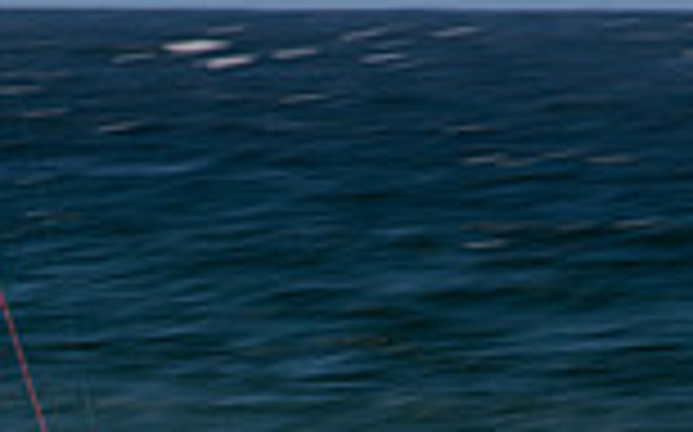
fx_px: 36273
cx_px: 72
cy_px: 812
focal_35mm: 1922
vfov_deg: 0.7
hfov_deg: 1.1
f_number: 20
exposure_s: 1/25
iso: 64
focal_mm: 500
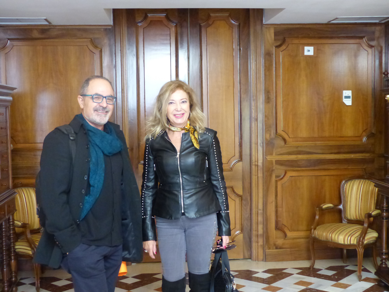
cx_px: 194
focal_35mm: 50
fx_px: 562
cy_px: 146
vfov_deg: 29.1
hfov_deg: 38.2
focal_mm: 9.1
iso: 800
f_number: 2.8
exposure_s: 1/40
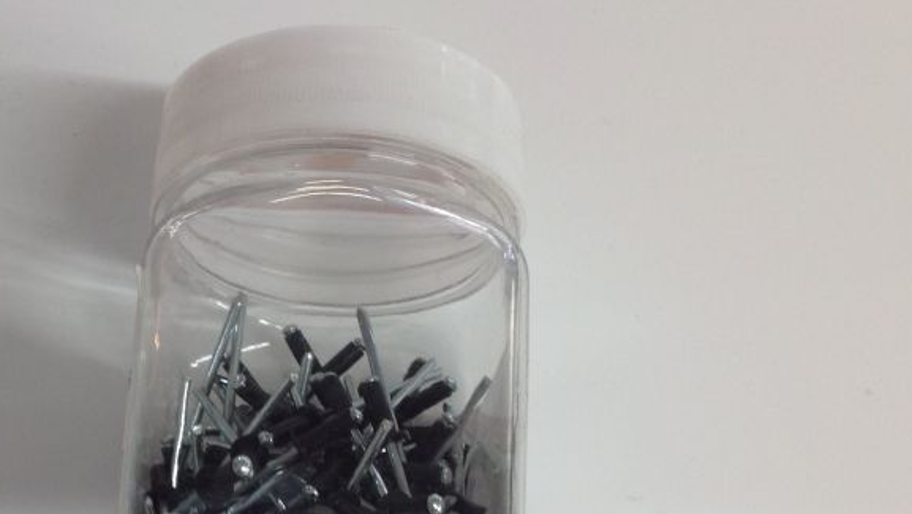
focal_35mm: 66
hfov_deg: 31.4
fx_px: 1597
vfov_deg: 17.9
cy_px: 488
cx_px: 243
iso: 64
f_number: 2.4
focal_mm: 4.28
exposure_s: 1/25
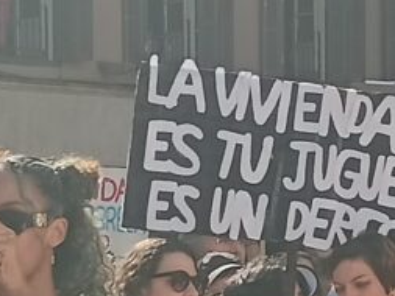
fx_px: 3299
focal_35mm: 289
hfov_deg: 6.9
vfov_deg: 5.1
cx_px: 231
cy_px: 292
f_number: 1.9
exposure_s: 1/556
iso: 100
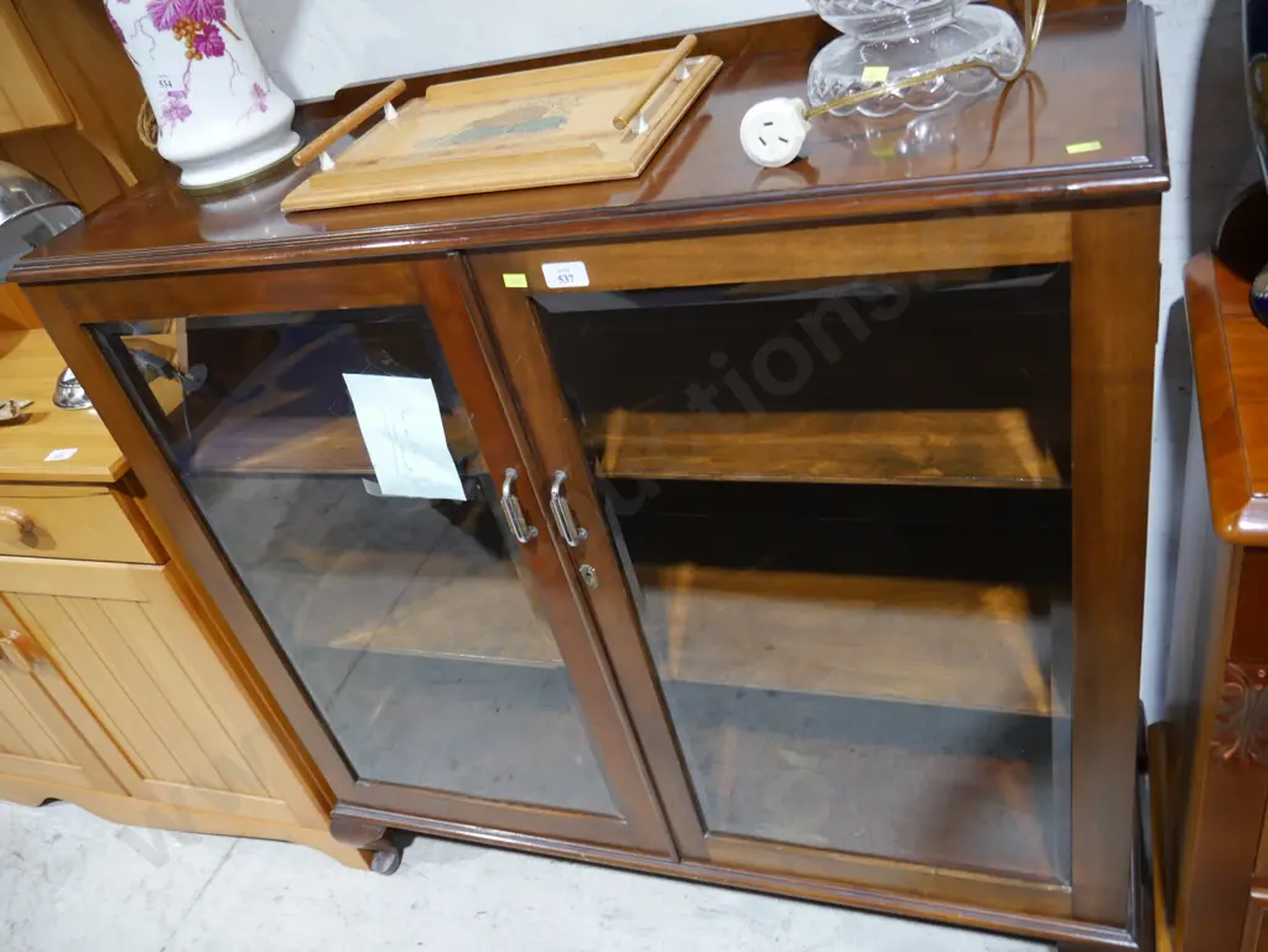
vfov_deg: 49.8
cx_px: 634
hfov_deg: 63.4
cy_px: 476
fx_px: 1026
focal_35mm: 28
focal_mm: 14
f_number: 3.5
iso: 640
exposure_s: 1/60
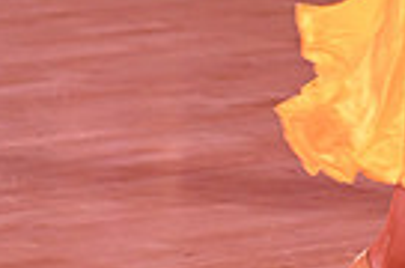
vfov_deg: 2.4
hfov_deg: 3.7
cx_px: 538
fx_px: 6240
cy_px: -342
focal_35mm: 556
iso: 2000
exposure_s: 1/200
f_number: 5
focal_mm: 130
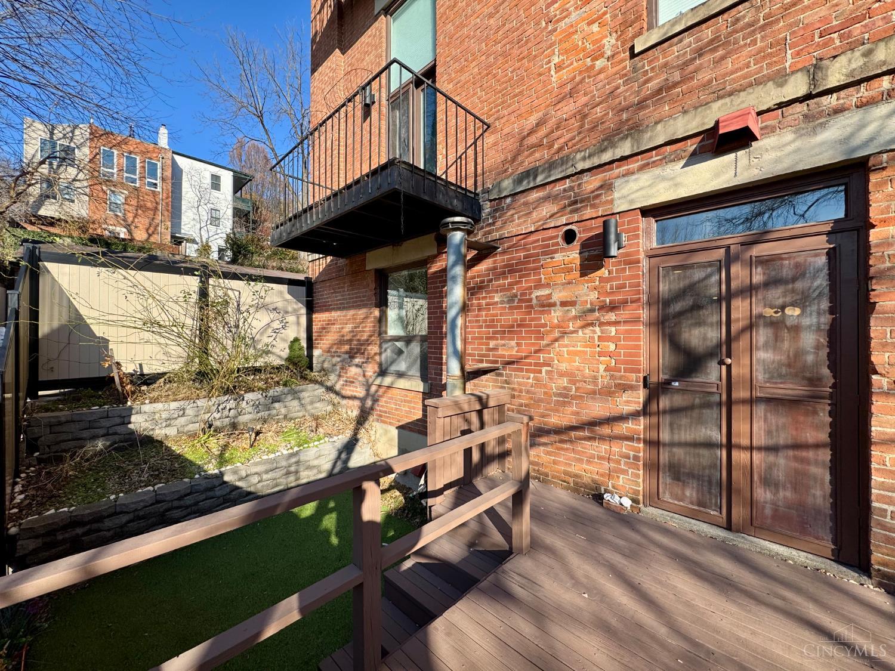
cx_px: 448
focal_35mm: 14
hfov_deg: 102.1
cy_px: 336
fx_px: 362
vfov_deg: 85.7
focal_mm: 2.22
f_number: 2.2
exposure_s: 1/664
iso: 50
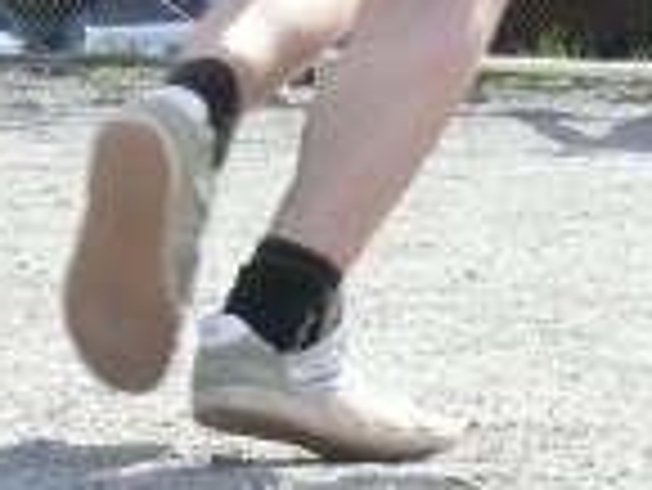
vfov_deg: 5.6
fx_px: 4939
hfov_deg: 7.4
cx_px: 949
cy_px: -175
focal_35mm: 262
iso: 400
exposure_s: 1/500
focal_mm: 10.7
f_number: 7.1
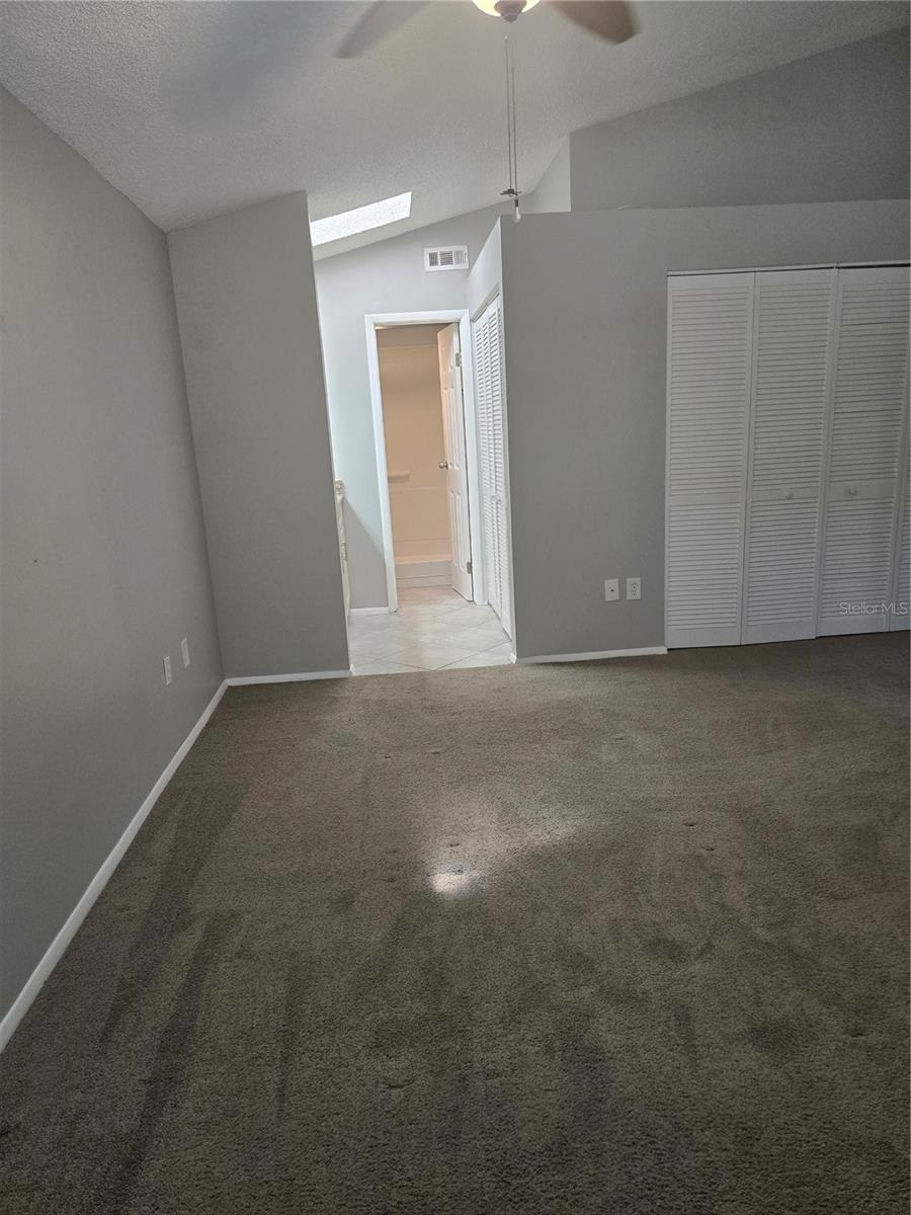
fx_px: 807
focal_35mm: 23
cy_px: 608
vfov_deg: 73.9
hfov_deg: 58.9
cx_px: 456
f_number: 1.8
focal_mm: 5.4
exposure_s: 1/120
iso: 200
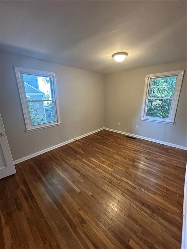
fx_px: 101
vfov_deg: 102.1
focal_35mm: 14
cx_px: 94
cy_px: 124
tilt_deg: -15.2
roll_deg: -0.4
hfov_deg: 85.7
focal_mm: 2.22
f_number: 2.2
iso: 500
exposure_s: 1/60
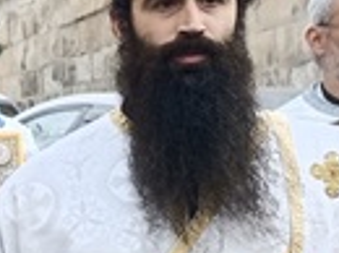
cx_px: -522
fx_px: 1447
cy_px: 279
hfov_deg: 10.9
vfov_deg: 9.9
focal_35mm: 148
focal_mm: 6.14
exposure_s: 1/100
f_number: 1.65
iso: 62
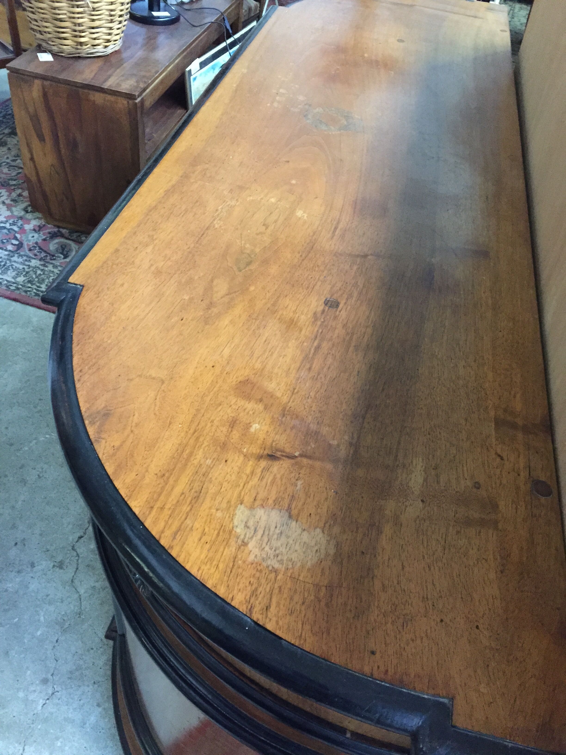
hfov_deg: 48.2
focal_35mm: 29
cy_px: 378
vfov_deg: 61.7
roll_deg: -9.2
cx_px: 283
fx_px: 632
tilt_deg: -44.2
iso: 400
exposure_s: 1/17
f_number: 2.2
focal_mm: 4.15
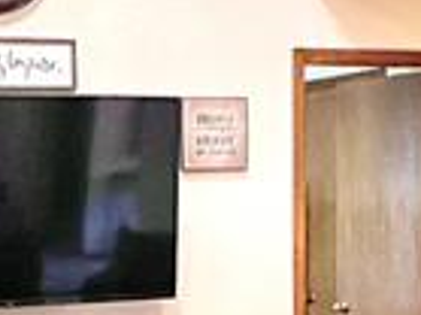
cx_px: 94
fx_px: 1167
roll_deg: +1.1
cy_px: 279
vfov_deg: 15.2
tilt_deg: -4.8
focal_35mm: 96
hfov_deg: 20.3
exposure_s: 1/60
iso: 800
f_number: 1.8
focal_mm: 1.57
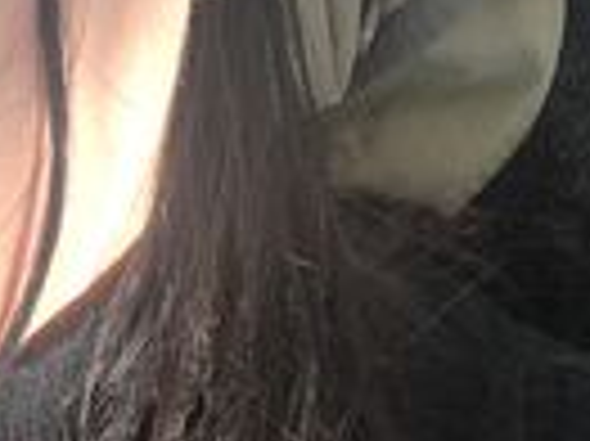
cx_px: 68
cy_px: 227
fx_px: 1992
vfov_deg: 12.6
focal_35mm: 117
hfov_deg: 16.6
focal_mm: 2.87
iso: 80
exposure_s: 1/120
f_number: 2.2
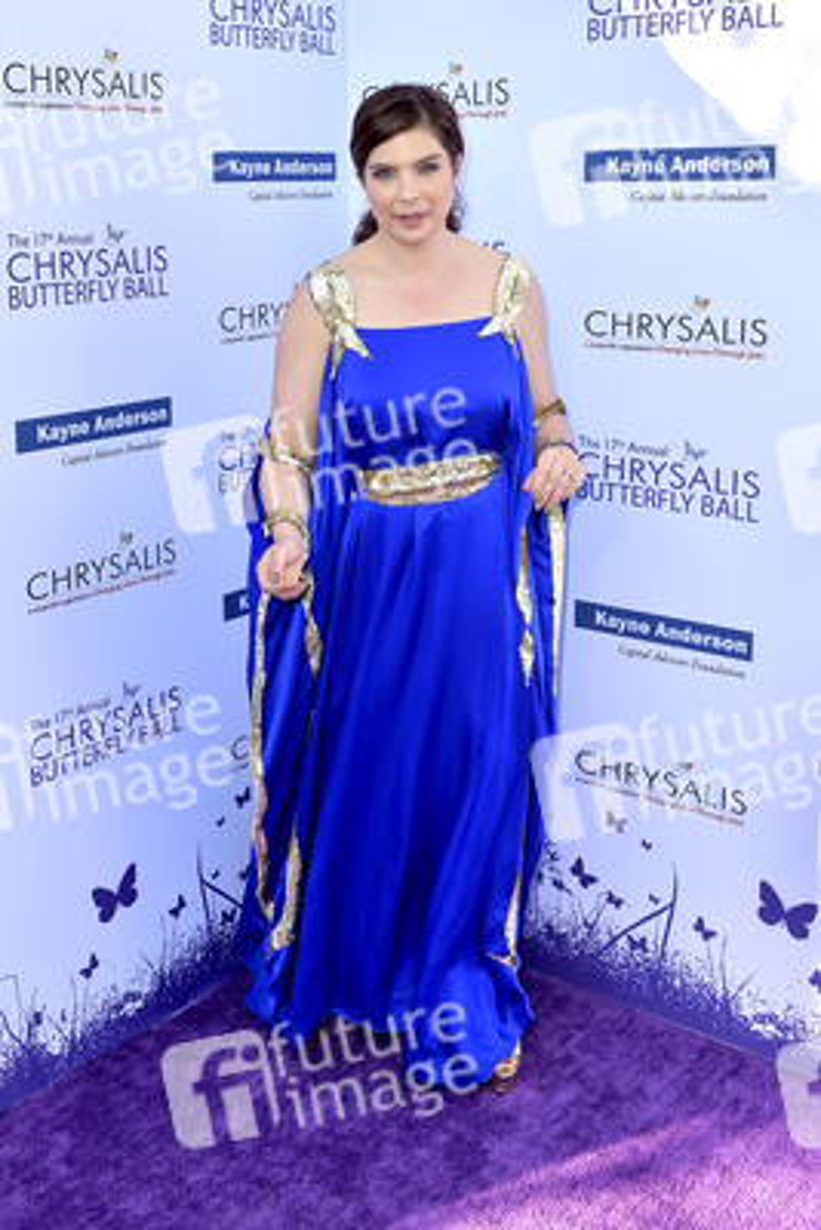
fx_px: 1162
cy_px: 615
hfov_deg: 38.9
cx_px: 410
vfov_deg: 55.8
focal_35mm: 34
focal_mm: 34
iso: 200
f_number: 6.3
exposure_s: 1/250
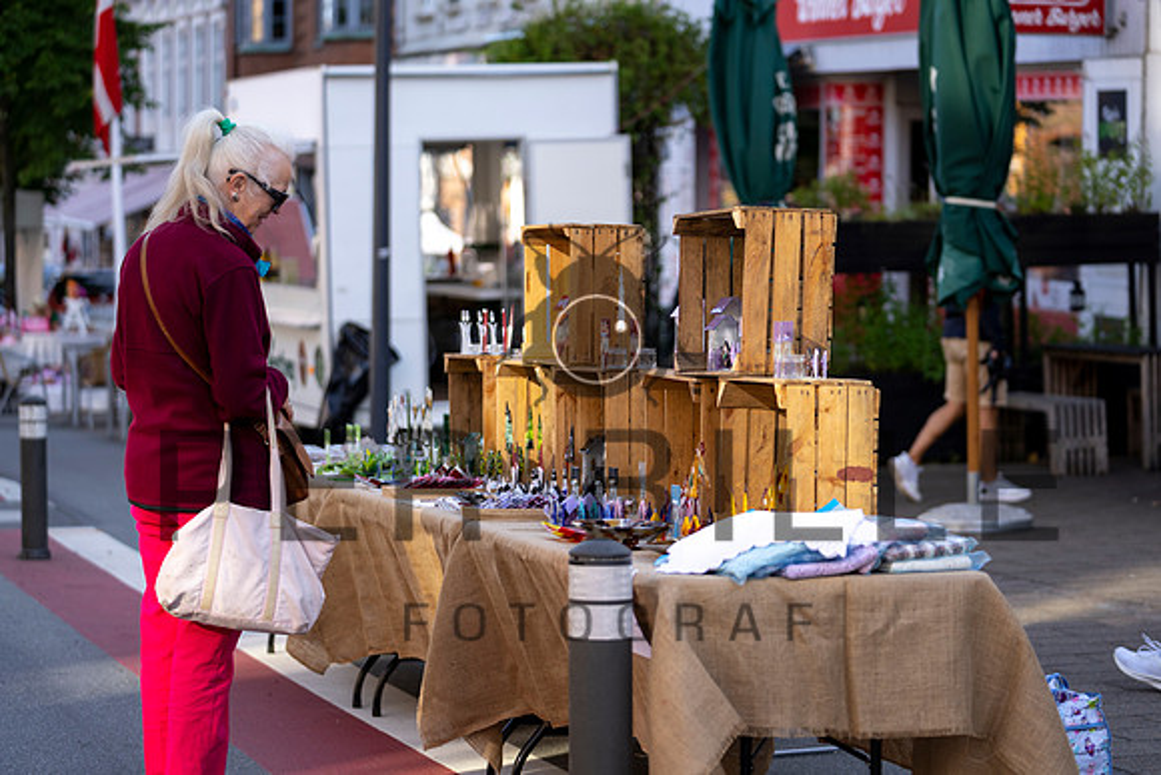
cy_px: 388
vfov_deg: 13.9
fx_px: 3168
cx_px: 580
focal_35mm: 98
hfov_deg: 20.8
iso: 200
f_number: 2.8
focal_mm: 96
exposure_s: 1/1000
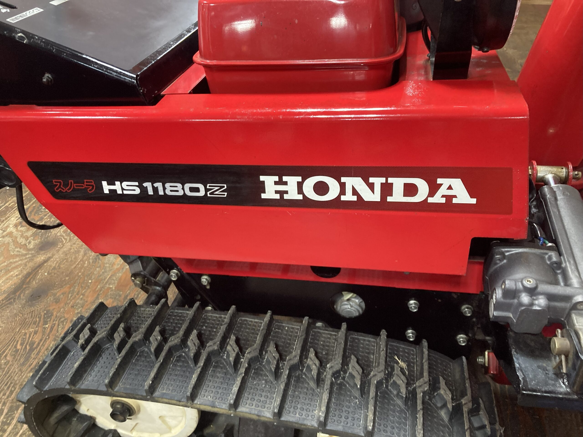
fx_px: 472
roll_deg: -0.9
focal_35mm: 28
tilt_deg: -35.0
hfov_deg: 63.4
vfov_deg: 49.7
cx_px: 292
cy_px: 218
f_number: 1.8
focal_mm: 3.99
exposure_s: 1/50
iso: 250
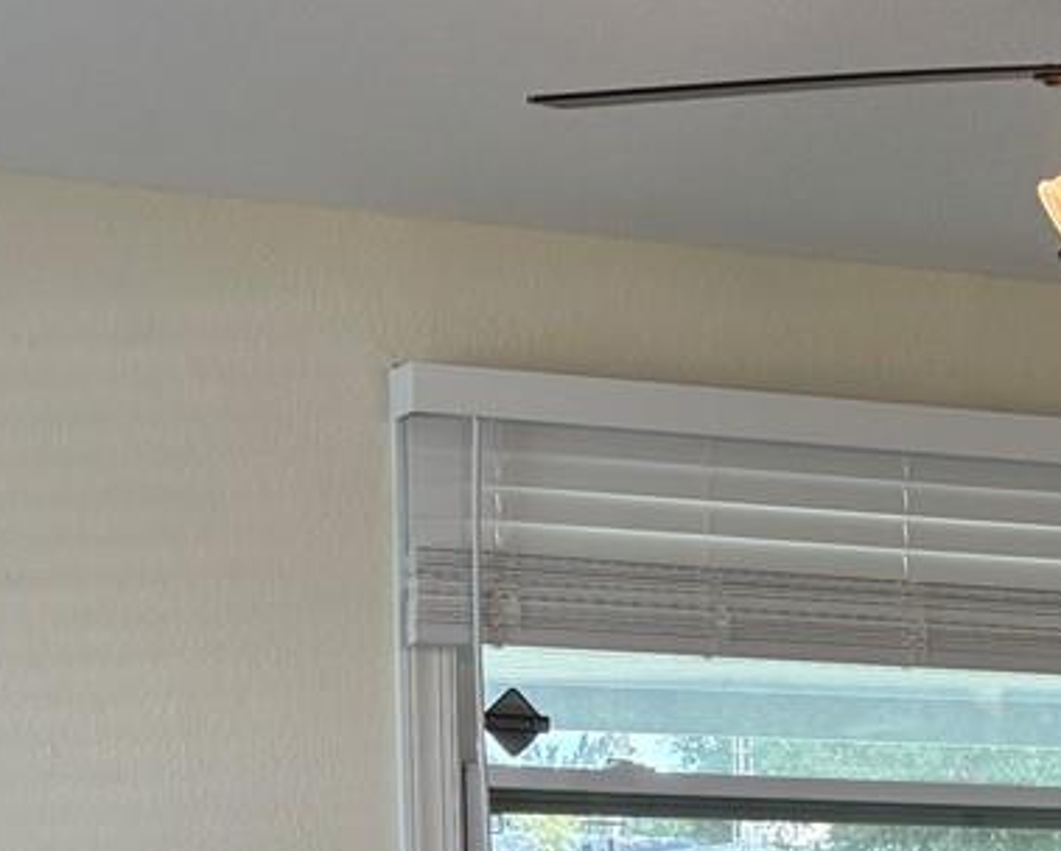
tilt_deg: -9.5
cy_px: 1453
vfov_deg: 13.2
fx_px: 3363
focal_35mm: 107
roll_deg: -1.1
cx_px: 1081
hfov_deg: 17.5
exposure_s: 1/120
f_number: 1.6
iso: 80
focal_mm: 5.96
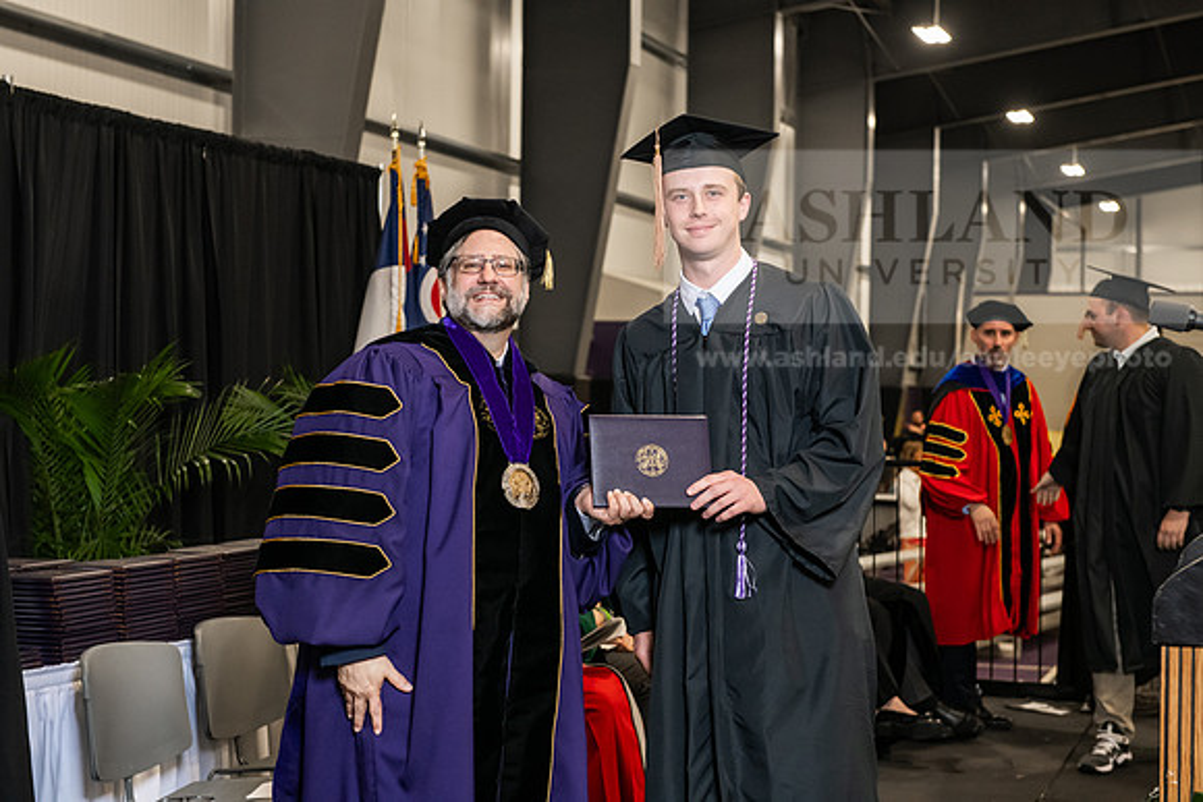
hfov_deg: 30.5
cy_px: 401
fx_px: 2206
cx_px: 602
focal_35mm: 66
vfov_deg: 20.6
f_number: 5
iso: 2500
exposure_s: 1/200
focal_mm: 66
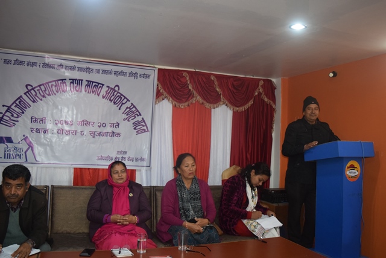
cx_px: 193
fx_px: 354
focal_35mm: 33
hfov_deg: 57.2
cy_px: 129
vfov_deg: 40.0
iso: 1600
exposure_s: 1/60
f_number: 3.8
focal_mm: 22
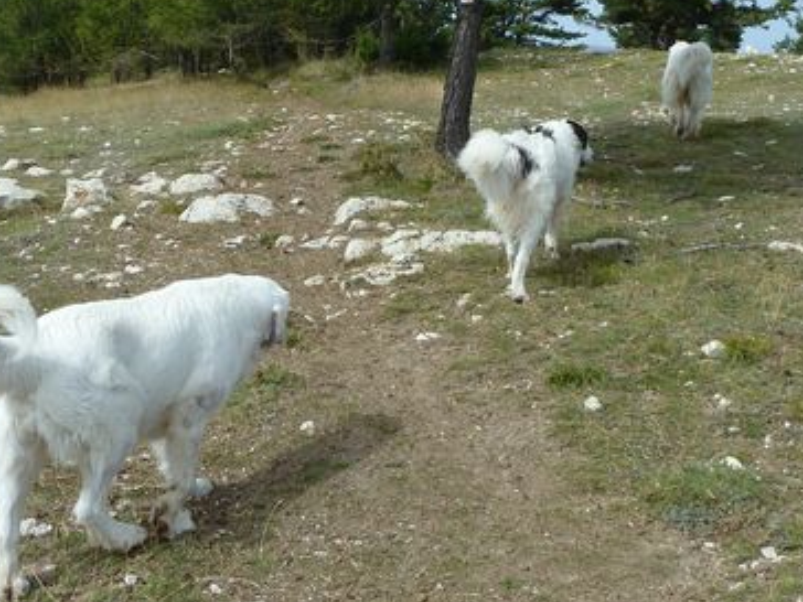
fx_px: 1276
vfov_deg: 26.3
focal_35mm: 55
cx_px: 395
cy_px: 170
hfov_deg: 34.9
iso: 80
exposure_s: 1/400
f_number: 5
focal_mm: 4.1
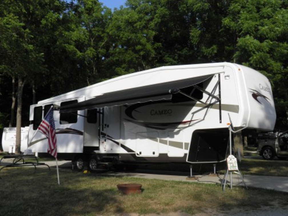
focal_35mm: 39
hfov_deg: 47.9
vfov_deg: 36.8
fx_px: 324
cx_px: 144
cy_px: 108
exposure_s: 1/320
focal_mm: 7.1
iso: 50
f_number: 5.7
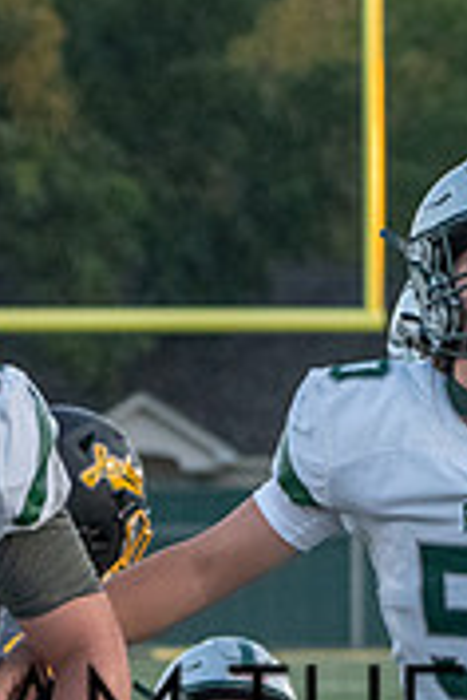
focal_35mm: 615
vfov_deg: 3.4
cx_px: 480
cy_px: 607
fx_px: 11966
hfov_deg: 2.2
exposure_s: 1/1000
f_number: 5.6
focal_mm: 119
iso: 2500
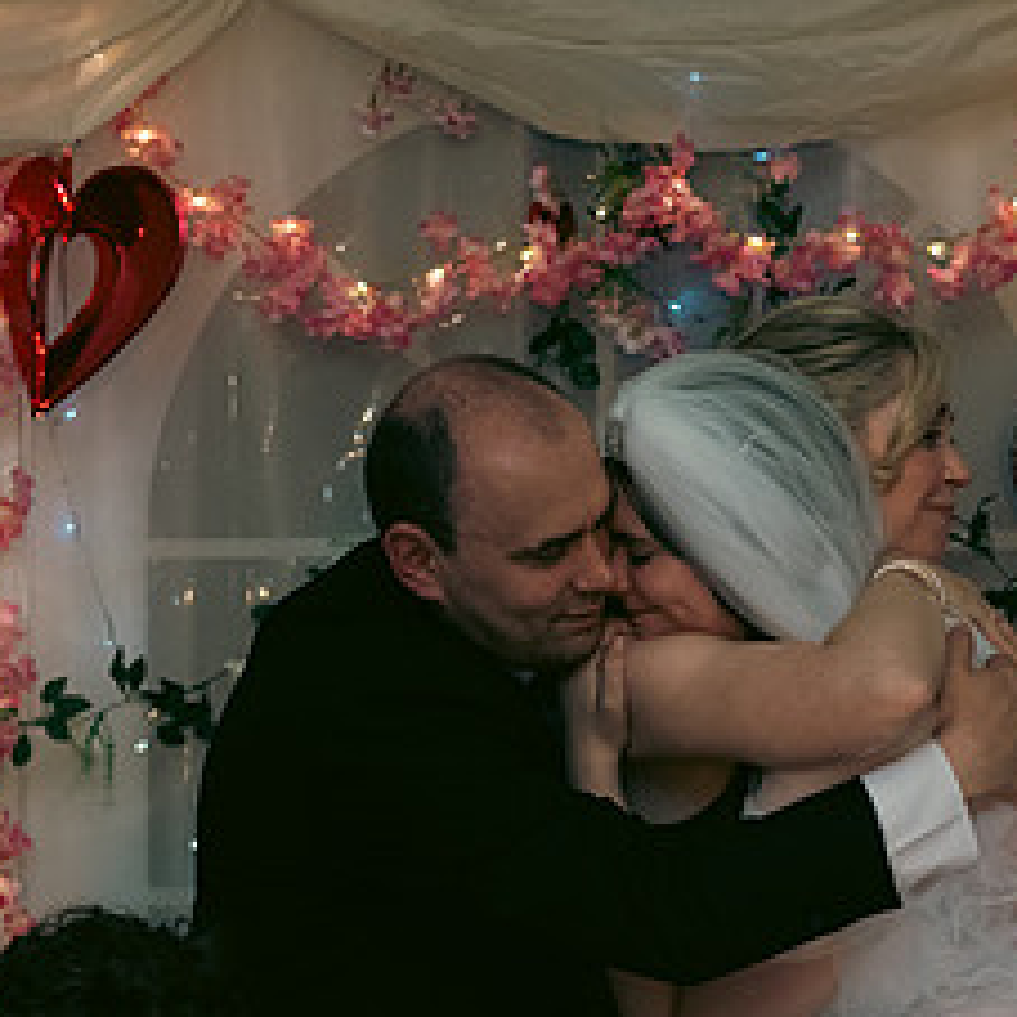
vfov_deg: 11.4
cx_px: 376
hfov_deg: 11.5
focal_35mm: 152
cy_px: 827
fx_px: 5052
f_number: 3.5
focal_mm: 70
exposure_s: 1/160
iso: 800
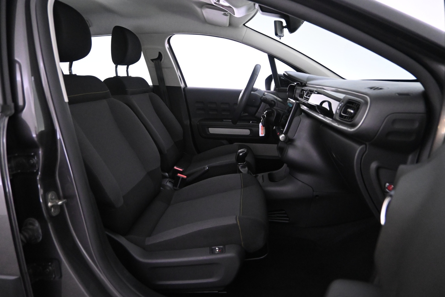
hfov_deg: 73.7
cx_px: 222
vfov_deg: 53.1
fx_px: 297
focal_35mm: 24
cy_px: 148
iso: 5000
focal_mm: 16
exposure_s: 1/60
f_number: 3.5
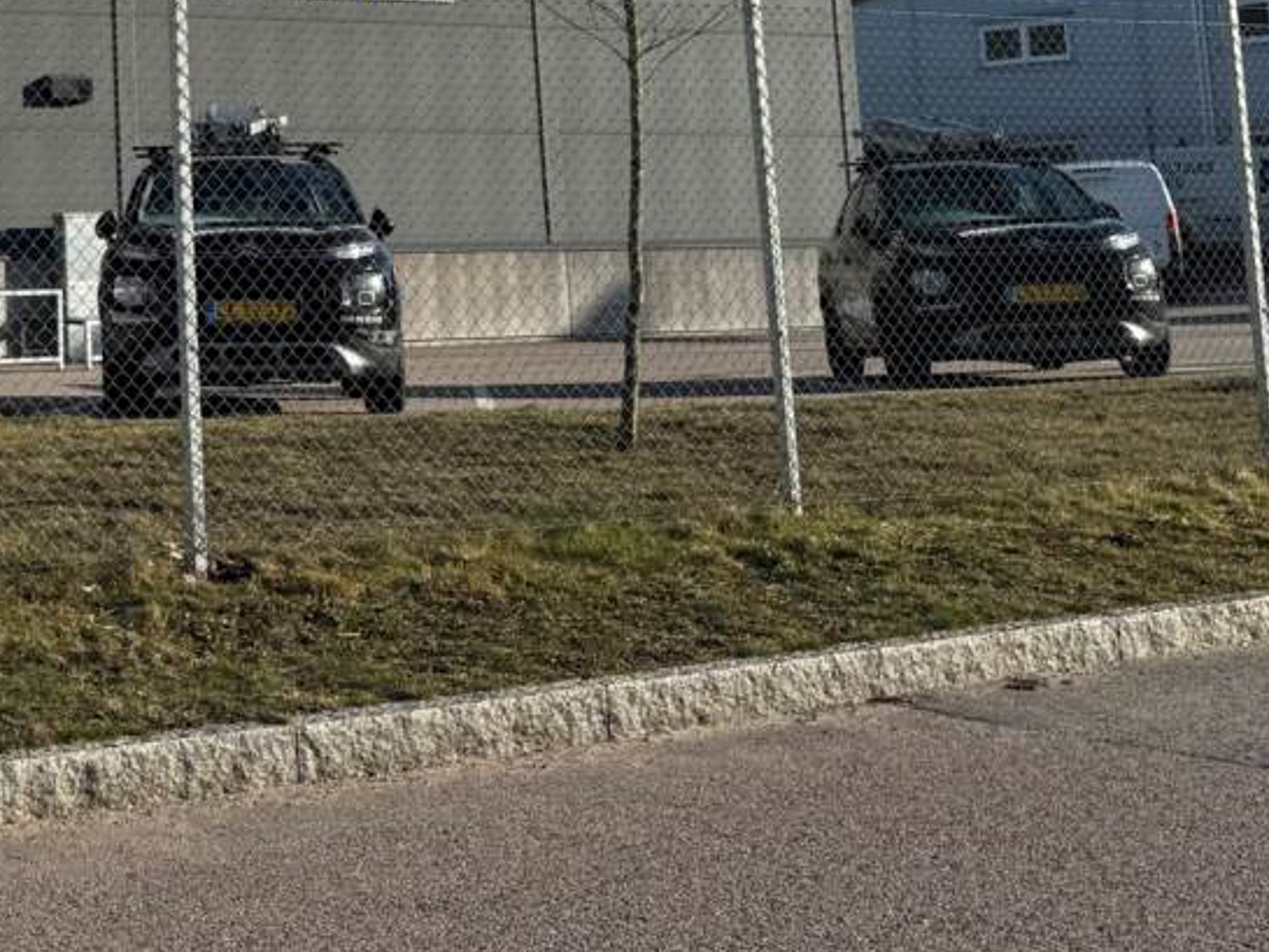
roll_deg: +2.0
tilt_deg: +7.8
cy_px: -138
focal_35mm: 66
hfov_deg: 27.2
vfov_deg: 21.0
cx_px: -95
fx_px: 2420
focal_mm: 6.86
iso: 80
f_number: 1.78
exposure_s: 1/3597
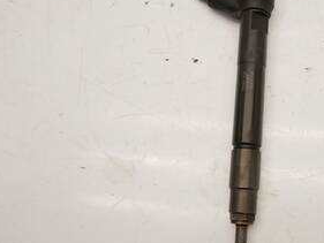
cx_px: 253
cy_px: 79
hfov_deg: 43.9
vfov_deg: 34.8
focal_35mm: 41
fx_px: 384
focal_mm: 12
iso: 200
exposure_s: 1/60
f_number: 3.5
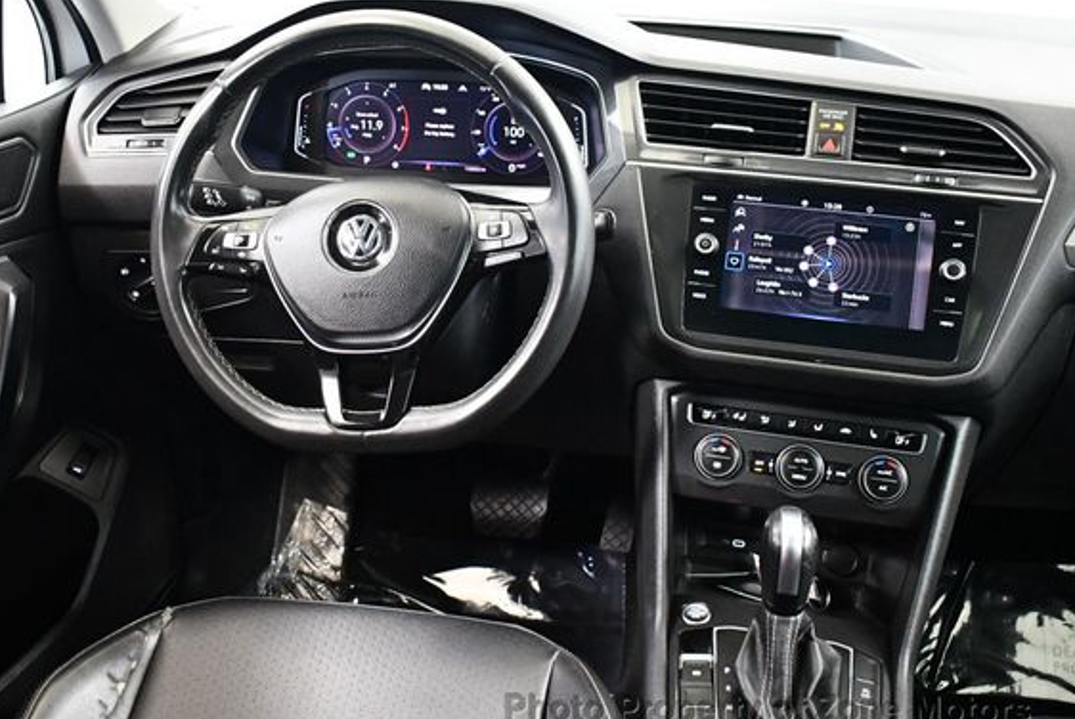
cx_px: 482
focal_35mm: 41
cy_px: 337
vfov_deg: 32.7
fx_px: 1226
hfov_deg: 47.3
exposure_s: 1/60
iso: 5600
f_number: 3.5
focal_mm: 18
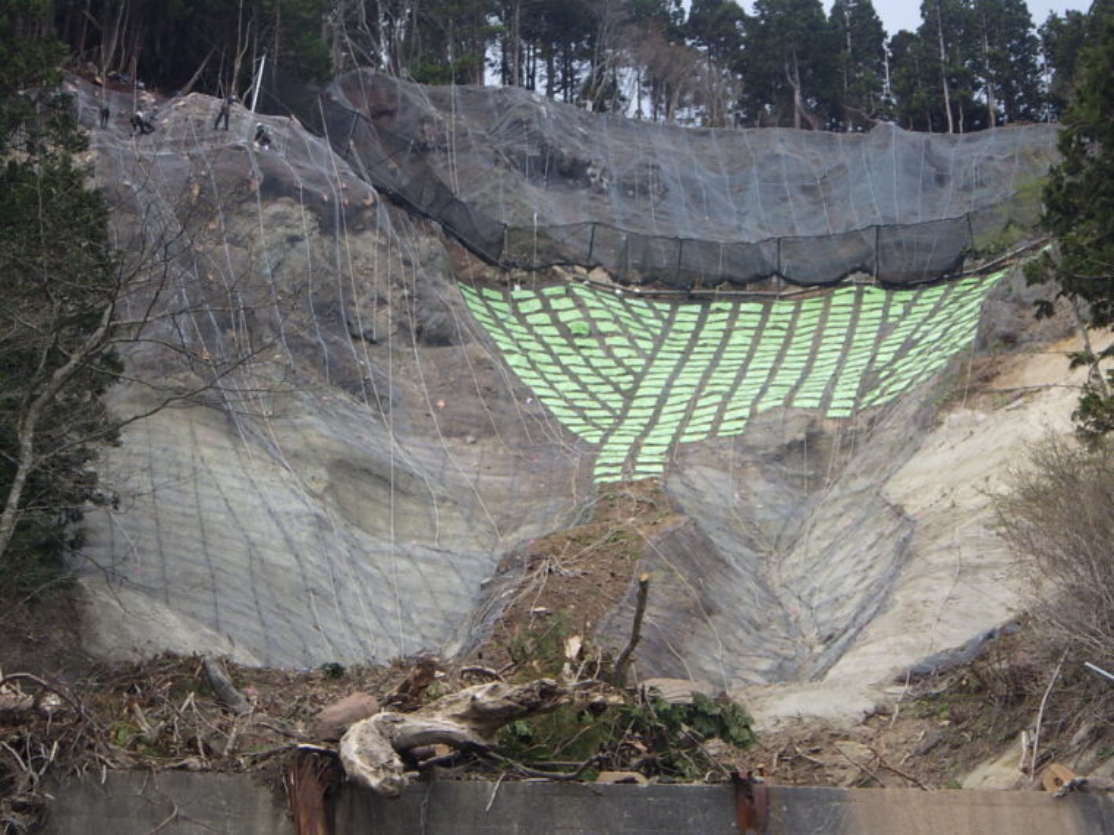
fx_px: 3025
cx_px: 557
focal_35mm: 94
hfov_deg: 20.9
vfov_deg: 15.7
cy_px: 418
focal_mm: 16.7
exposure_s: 1/320
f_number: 5
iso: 125
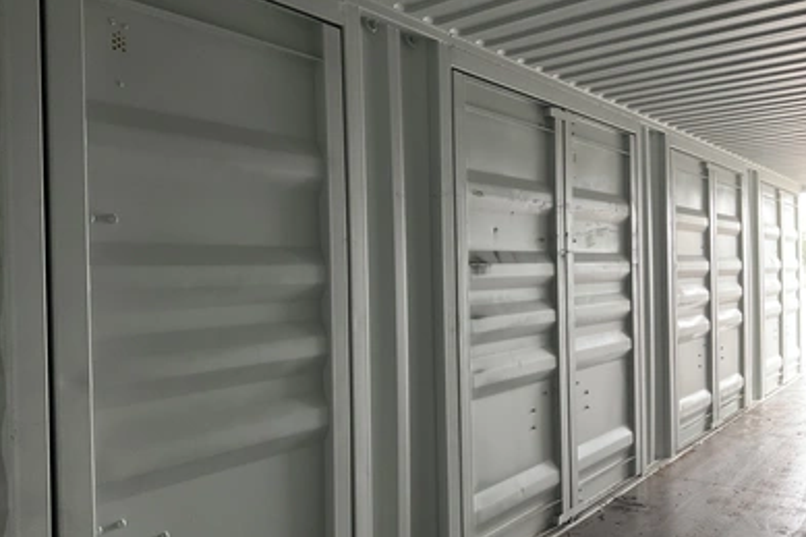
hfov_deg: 60.3
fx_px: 694
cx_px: 396
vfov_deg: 42.3
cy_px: 278
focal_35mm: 31
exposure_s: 1/45
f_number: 1.8
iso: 320
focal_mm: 3
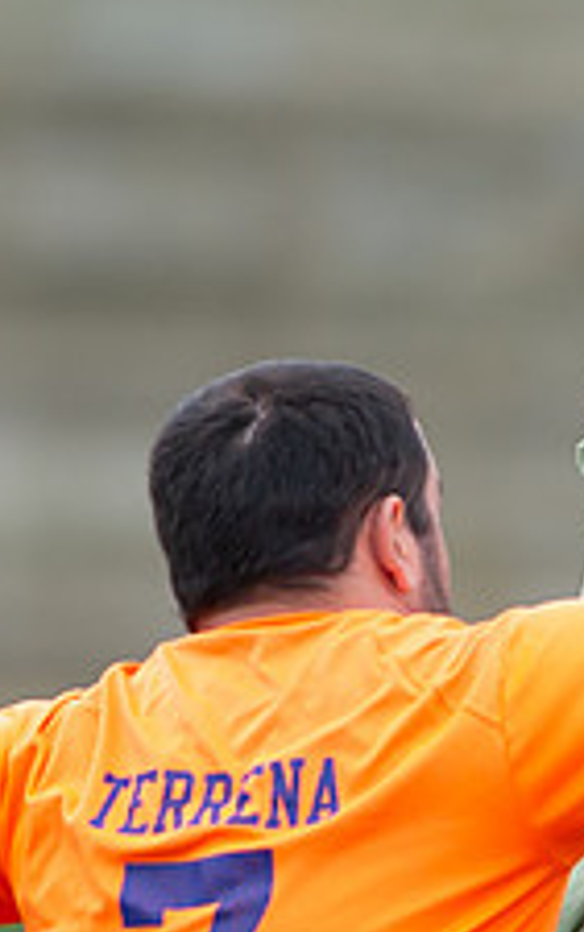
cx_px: 964
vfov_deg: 1.4
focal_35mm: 1535
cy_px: 893
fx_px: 39015
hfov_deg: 0.9
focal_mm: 300
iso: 180
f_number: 2.8
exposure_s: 1/2500
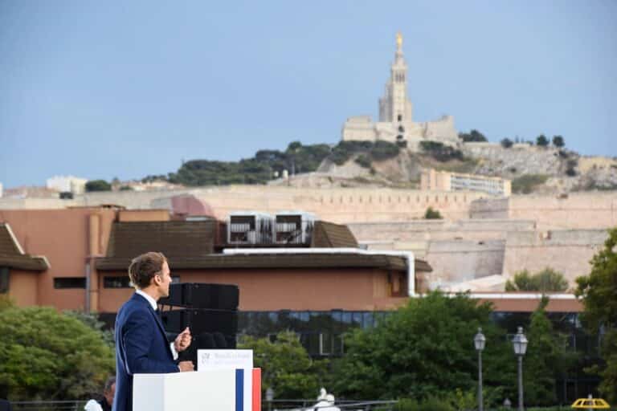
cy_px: 206
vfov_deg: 9.1
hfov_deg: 13.7
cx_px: 308
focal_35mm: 150
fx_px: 2571
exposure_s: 1/250
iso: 200
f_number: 5.6
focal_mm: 100
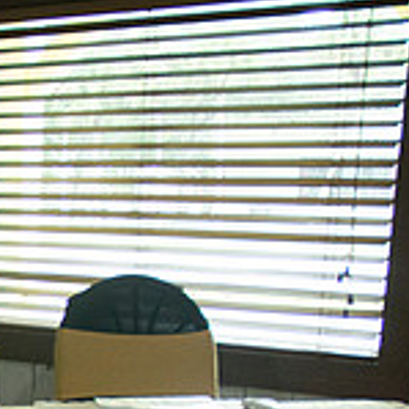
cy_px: 489
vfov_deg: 18.5
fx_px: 1190
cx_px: -253
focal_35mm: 89
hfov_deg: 17.1
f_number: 3.5
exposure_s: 1/30
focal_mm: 18
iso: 1600
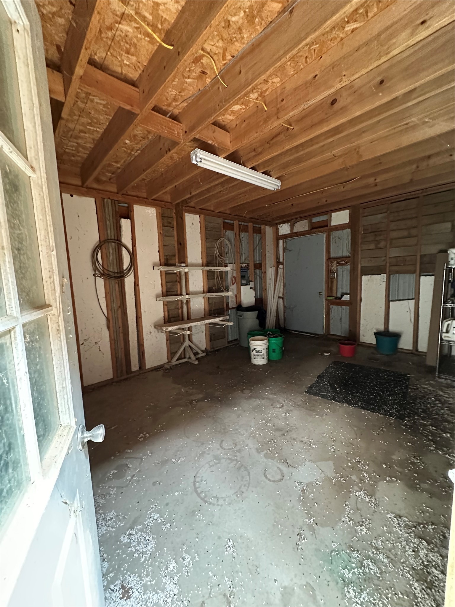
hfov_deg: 85.7
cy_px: 304
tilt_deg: -5.8
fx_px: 245
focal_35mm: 14
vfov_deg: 102.1
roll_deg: +2.1
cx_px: 228
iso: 1250
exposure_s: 1/54
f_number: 2.2
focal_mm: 2.22
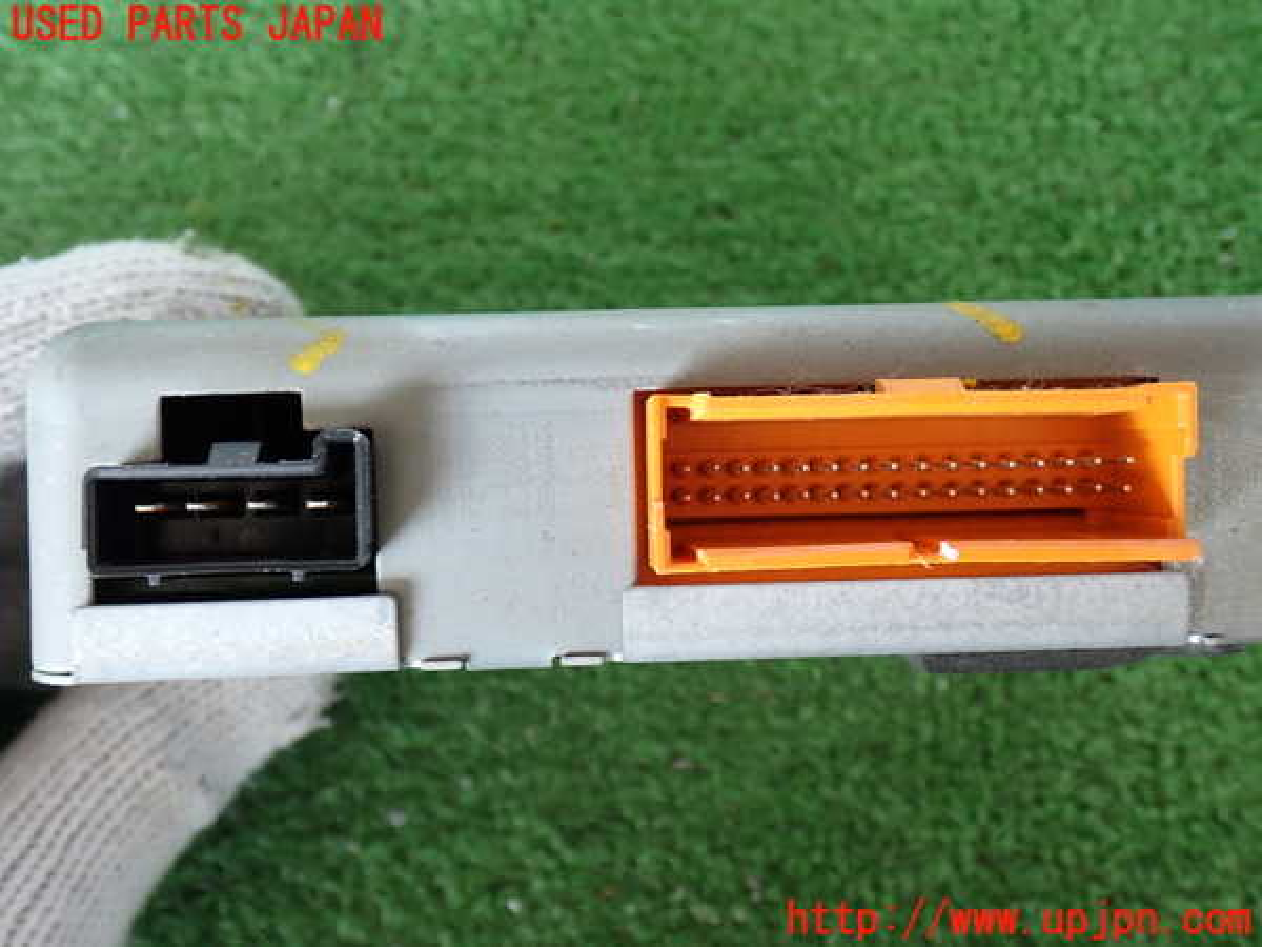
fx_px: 1385
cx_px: 631
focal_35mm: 38
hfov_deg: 49.0
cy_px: 474
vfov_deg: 37.7
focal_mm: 6.83
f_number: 2.7
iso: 200
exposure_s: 1/40
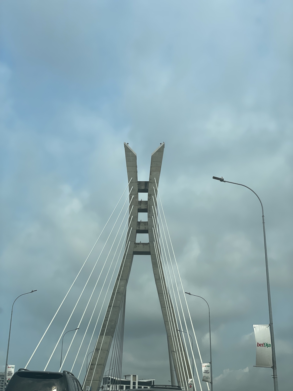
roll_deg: +0.0
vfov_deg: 36.8
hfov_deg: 28.0
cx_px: 146
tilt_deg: +21.4
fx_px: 587
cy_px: 196
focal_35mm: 52
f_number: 2
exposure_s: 1/2283
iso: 32
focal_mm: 6
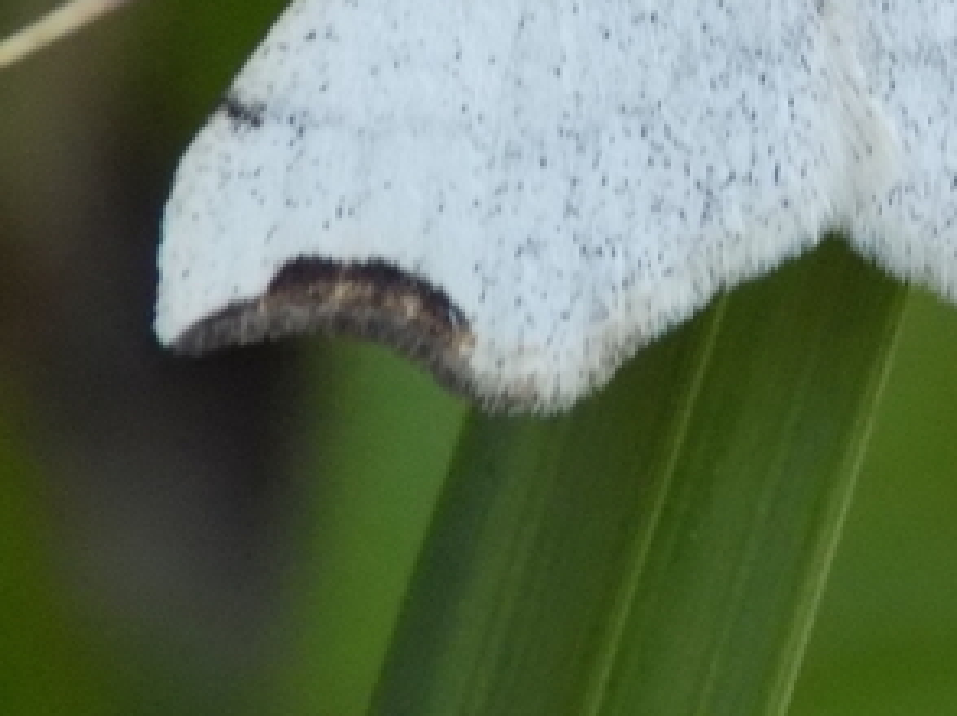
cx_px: 822
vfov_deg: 3.0
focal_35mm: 488
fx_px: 13480
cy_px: -33
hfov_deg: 4.1
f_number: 5.3
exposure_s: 1/25
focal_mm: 29.9
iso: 400
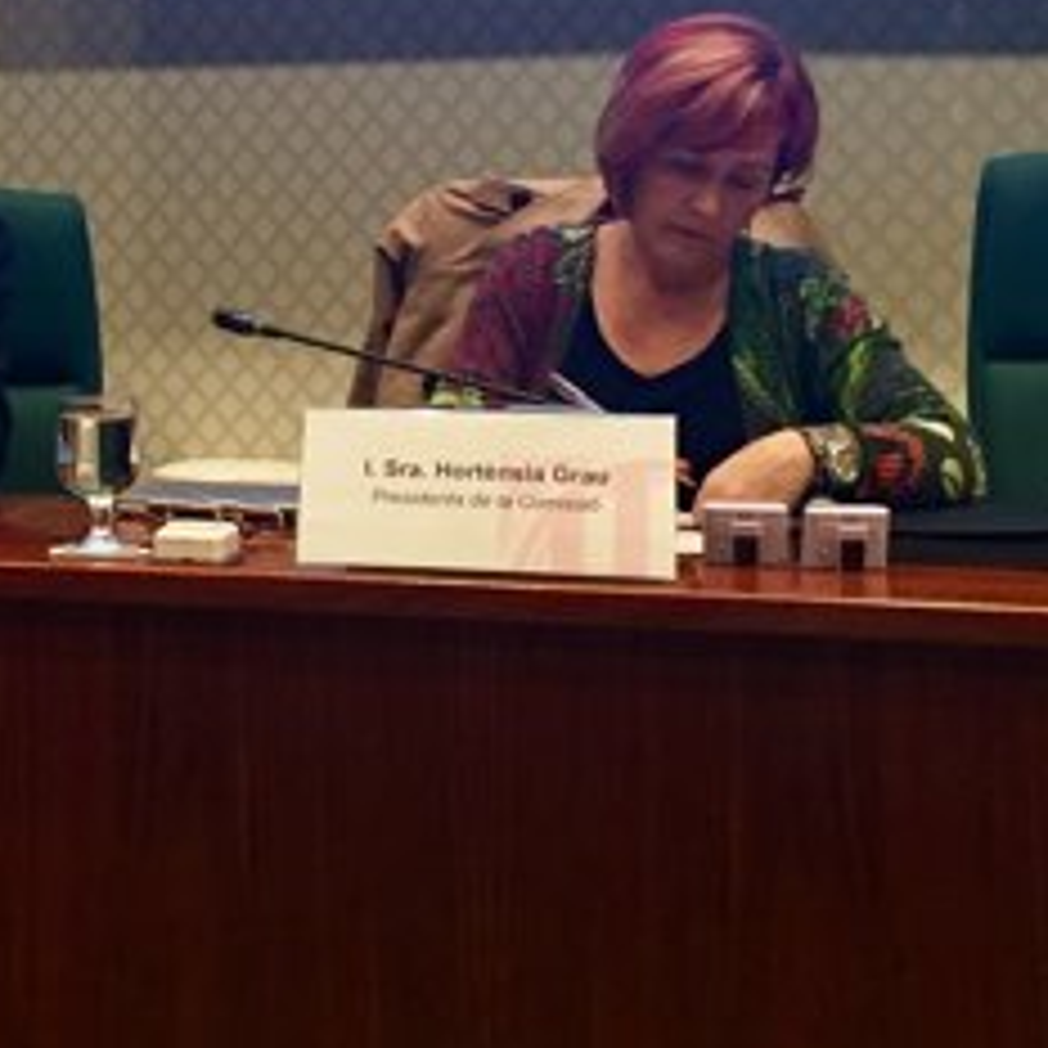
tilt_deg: +0.4
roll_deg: -1.4
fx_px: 2603
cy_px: 166
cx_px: -117
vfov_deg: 22.4
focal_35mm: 76
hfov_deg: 21.5
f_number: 2.2
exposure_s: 1/33
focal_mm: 4.15
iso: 200
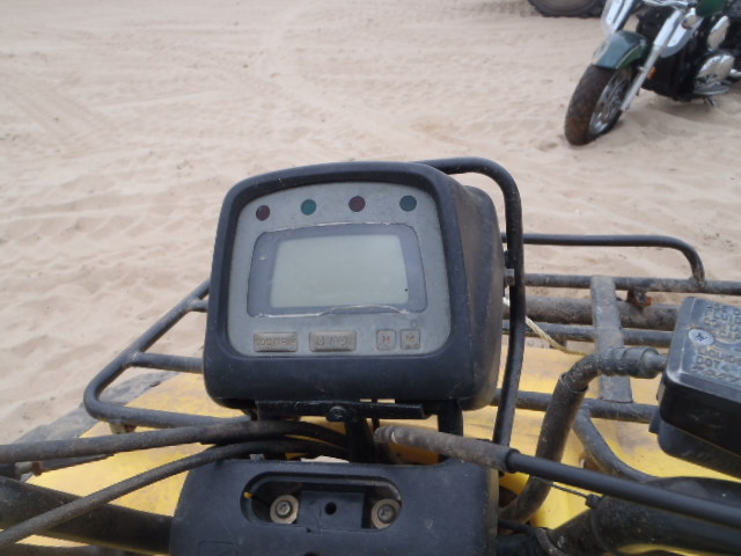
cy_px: 278
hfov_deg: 63.4
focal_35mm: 28
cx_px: 370
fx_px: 599
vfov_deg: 49.7
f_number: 4.5
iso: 80
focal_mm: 5
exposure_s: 1/200
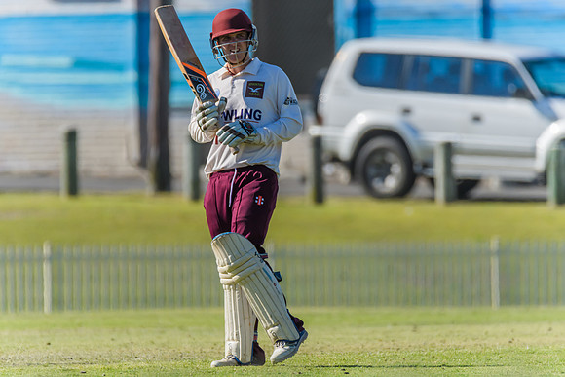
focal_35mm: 826
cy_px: 188
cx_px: 282
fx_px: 12974
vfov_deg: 1.7
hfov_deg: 2.5
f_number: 6.3
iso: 640
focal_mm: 550
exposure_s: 1/4000
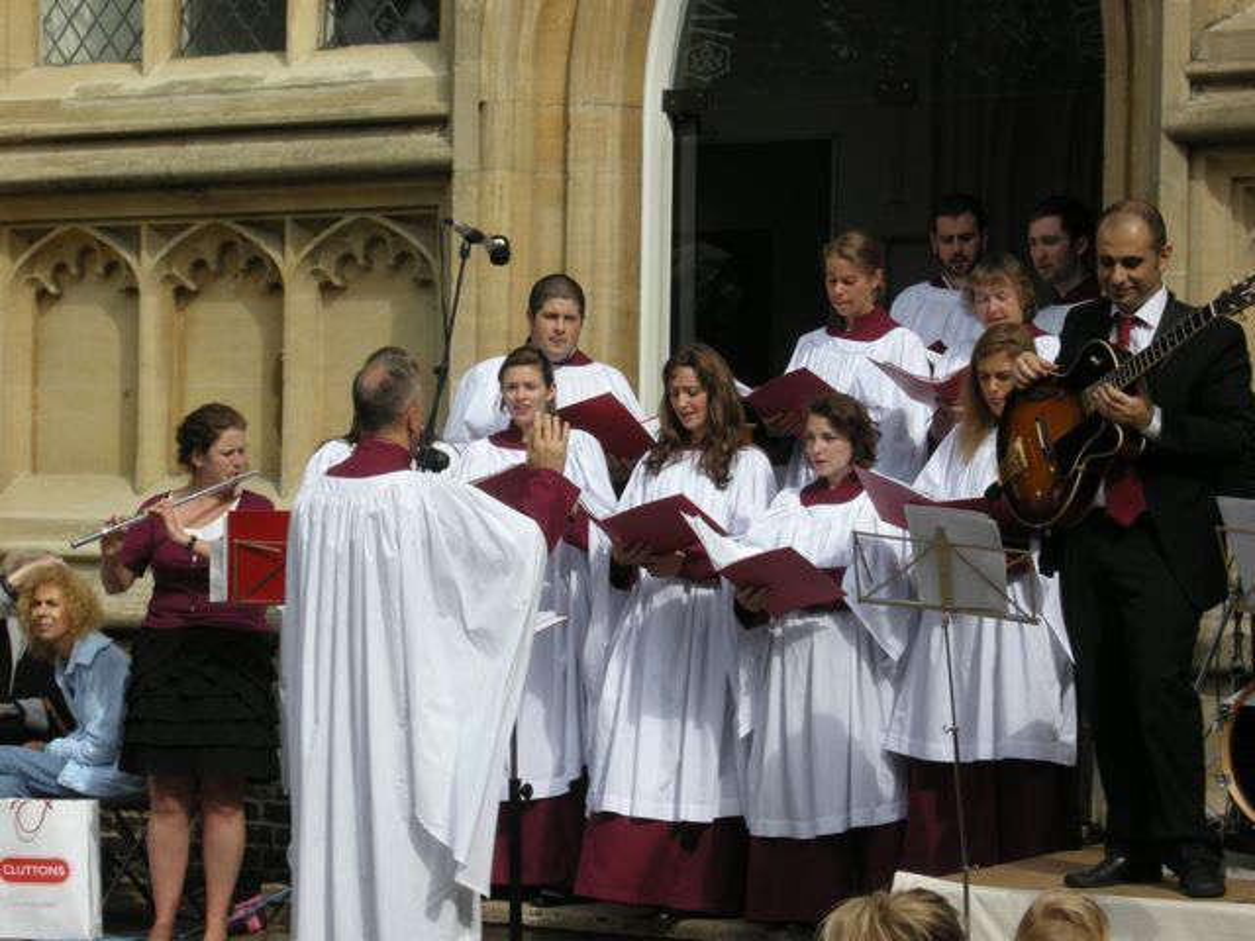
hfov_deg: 17.1
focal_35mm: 115
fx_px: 4169
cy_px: 470
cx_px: 628
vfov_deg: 12.9
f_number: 6.3
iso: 64
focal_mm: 24.5
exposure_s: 1/220
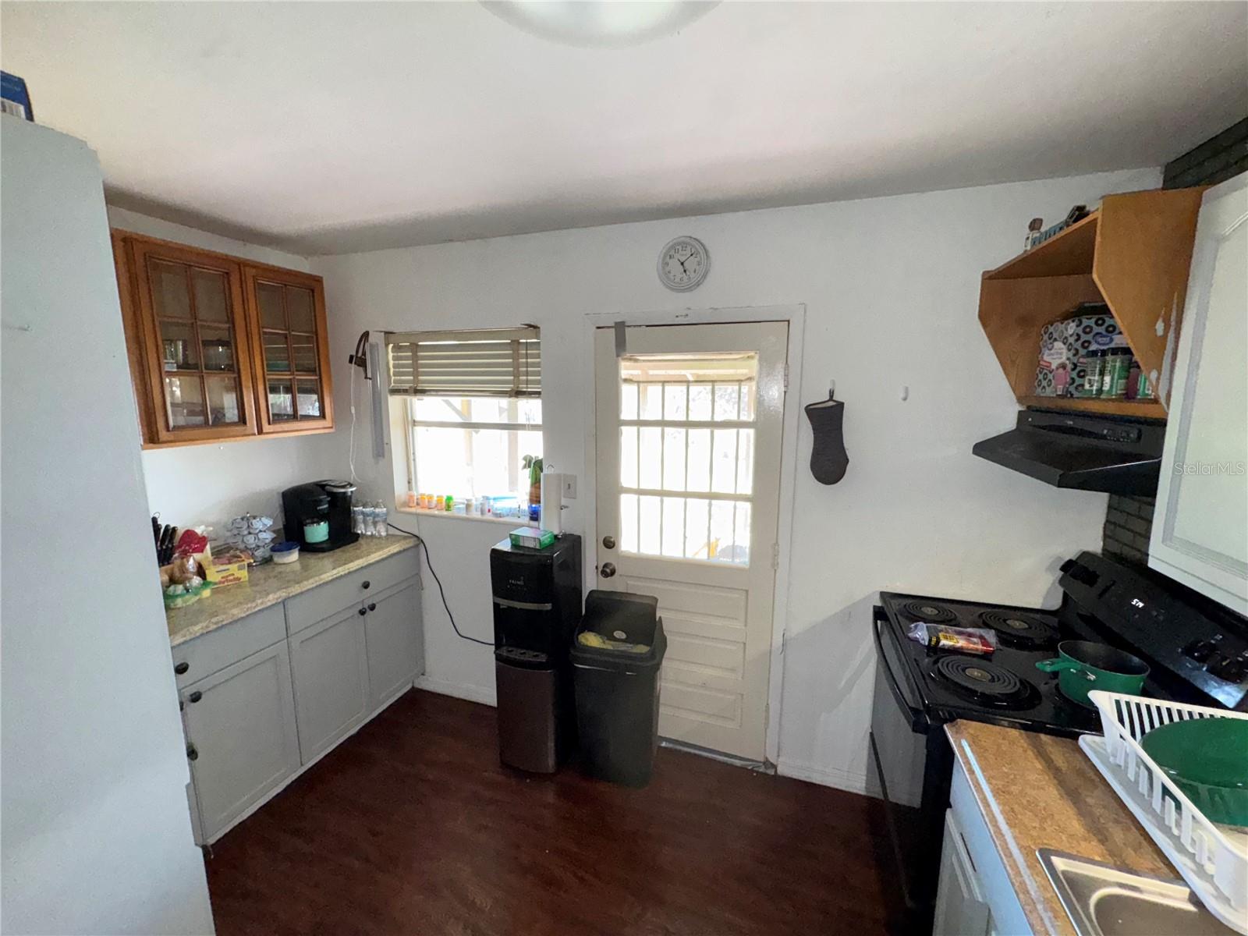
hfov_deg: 102.1
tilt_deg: -9.5
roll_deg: -0.2
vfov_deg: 85.7
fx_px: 505
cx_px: 624
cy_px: 468
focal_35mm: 14
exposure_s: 1/60
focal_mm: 2.22
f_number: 2.2
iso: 250
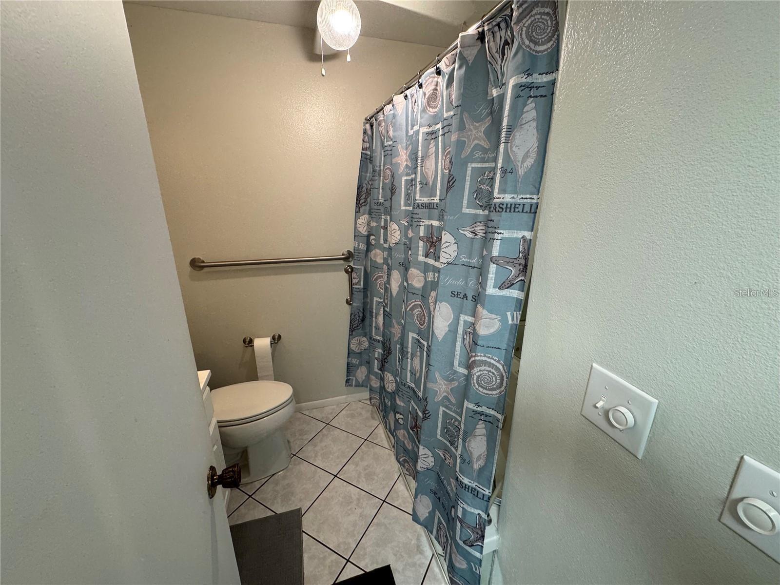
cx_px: 390
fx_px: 315
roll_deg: +0.4
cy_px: 292
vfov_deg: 85.7
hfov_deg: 102.1
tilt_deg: -16.0
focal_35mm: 14
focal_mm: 2.22
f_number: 2.2
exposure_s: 1/60
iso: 160
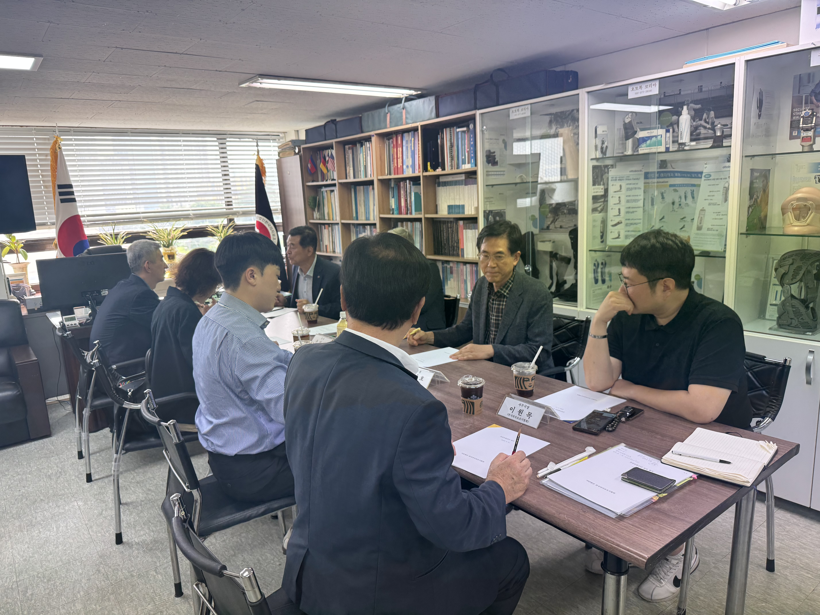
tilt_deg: -11.5
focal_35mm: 24
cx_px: 410
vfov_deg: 56.8
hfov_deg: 71.6
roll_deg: +3.7
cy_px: 308
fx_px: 569
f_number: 1.78
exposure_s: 1/120
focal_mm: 6.76
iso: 125
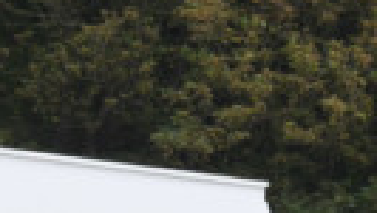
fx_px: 4721
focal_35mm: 472
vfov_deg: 2.6
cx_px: -85
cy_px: 474
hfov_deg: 4.6
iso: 800
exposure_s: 1/640
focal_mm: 70
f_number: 13
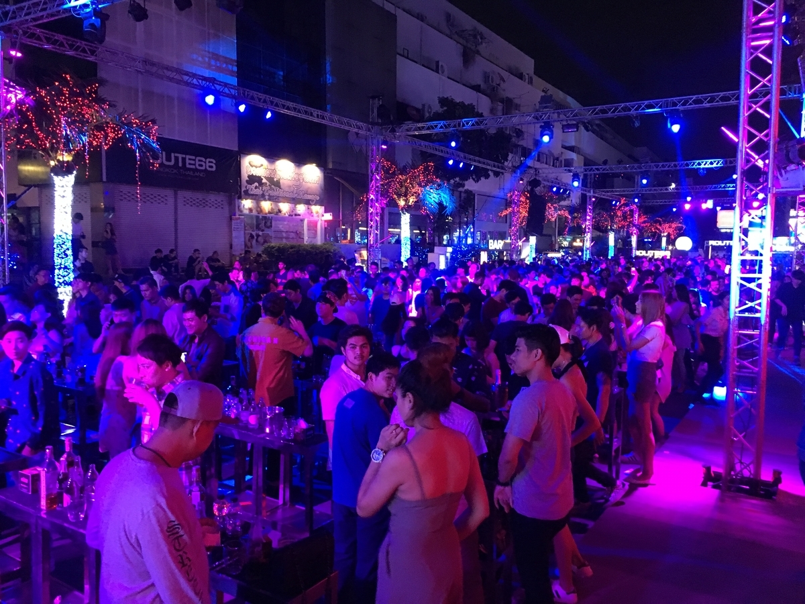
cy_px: 302
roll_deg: -1.5
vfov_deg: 48.2
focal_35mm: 29
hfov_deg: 61.7
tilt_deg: -5.7
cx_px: 402
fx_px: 674
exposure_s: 1/17
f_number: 2.2
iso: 250
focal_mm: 4.15
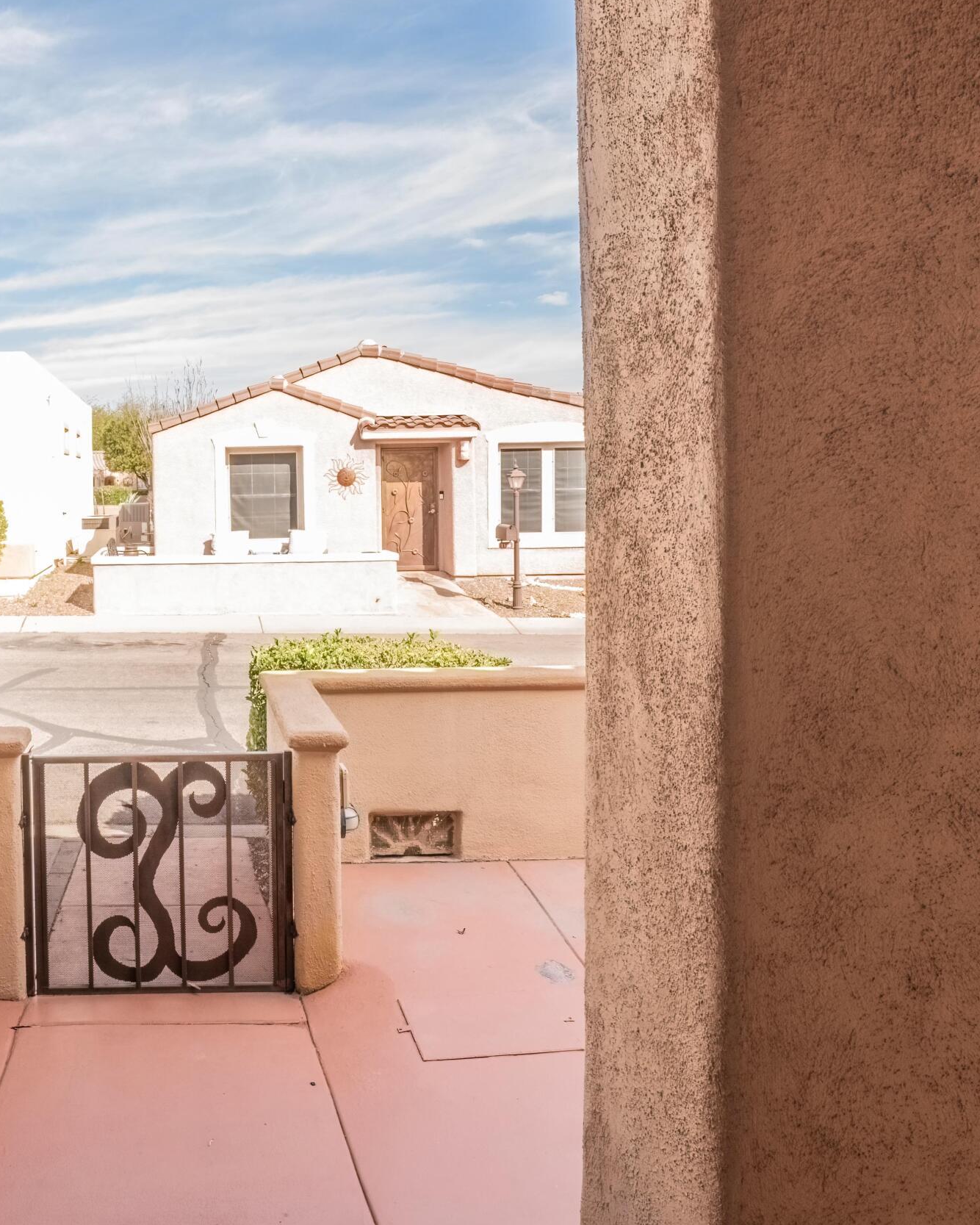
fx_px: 979
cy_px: 514
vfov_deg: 63.7
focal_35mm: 27
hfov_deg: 49.4
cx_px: 167
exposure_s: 1/13
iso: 100
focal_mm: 16
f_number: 22
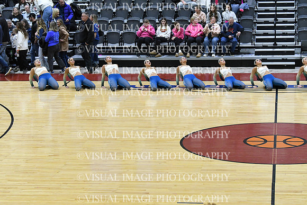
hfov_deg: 19.5
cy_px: 102
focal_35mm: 105
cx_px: 154
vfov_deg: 13.0
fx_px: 896
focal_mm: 70
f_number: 4
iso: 6400
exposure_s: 1/500
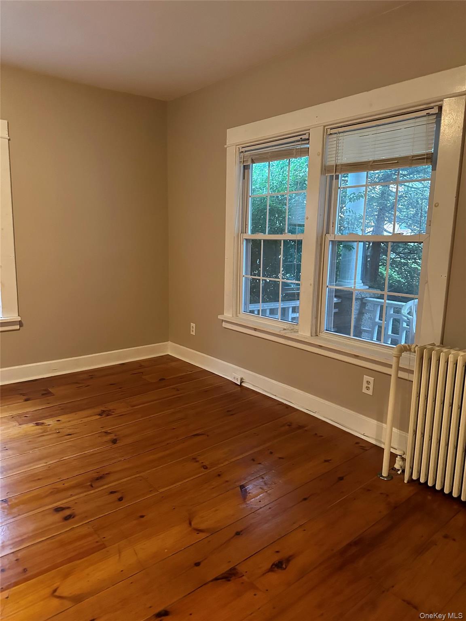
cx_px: 233
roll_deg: -0.9
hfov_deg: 56.8
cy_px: 310
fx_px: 431
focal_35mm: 24
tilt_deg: -9.0
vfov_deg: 71.6
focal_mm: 6.86
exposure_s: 1/40
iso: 1000
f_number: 1.78
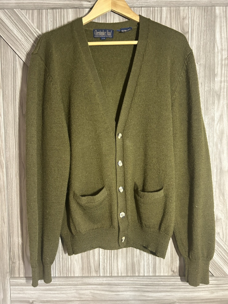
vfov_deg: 67.3
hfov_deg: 53.1
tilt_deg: -3.9
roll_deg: +1.2
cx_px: 114
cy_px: 152
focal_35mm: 26
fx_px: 228
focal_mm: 5.7
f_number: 1.5
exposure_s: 1/60
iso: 500
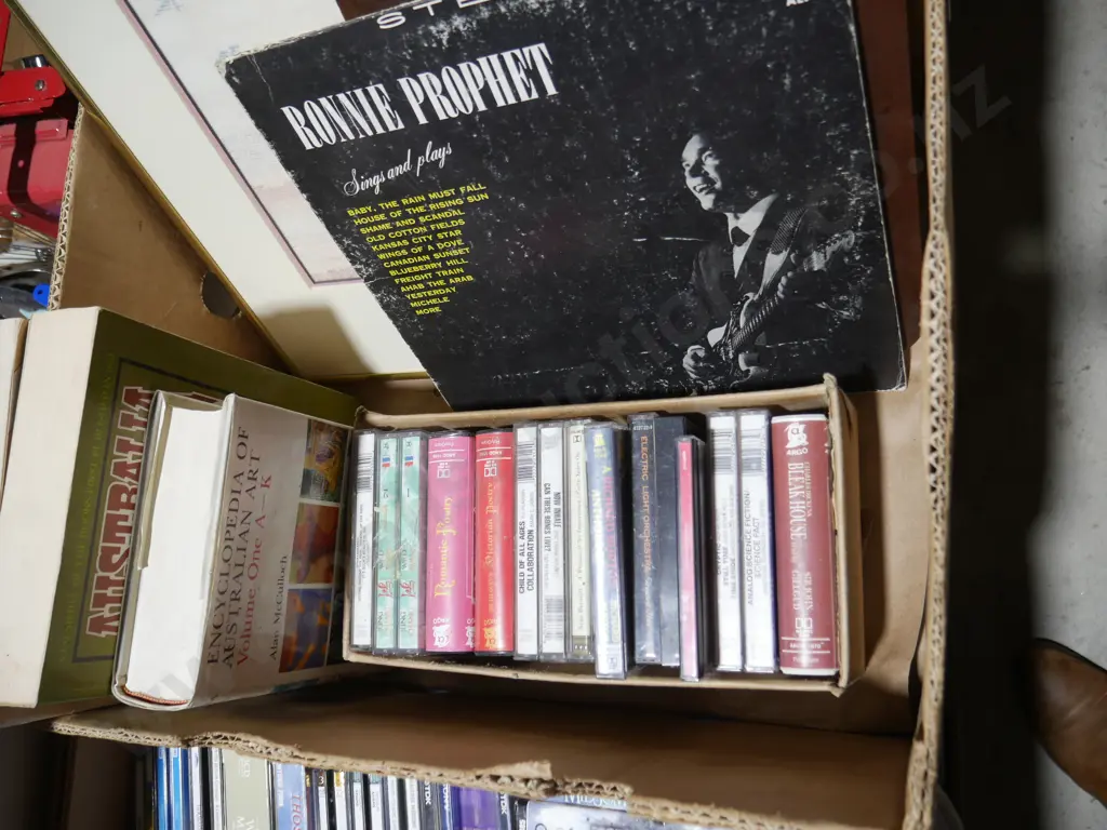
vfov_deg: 46.8
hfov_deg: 60.0
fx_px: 959
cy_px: 415
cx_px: 554
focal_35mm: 30
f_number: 3.6
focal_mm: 15
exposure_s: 1/60
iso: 200
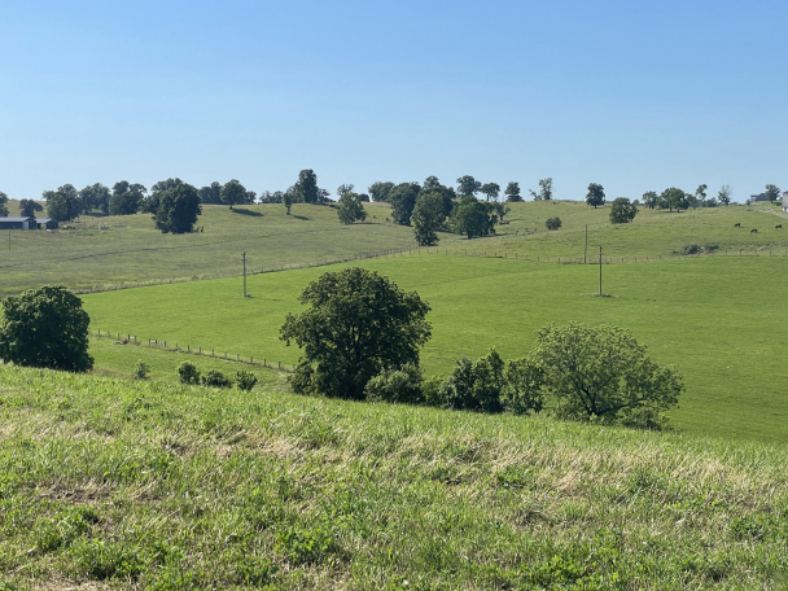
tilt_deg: -4.4
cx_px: 360
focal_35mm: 57
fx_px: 1298
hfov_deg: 33.8
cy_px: 315
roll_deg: +0.3
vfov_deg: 25.7
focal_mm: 6
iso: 25
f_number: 2
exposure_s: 1/1916
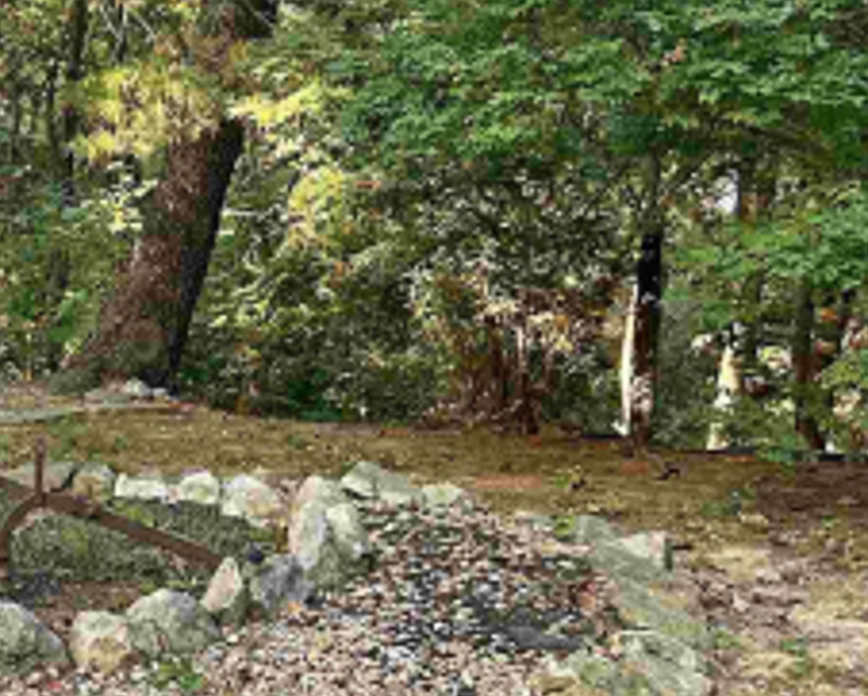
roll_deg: +0.3
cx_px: -232
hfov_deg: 22.8
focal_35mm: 75
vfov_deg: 20.3
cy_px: 488
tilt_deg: -12.8
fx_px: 1928
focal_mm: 5.7
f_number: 1.5
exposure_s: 1/121
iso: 100
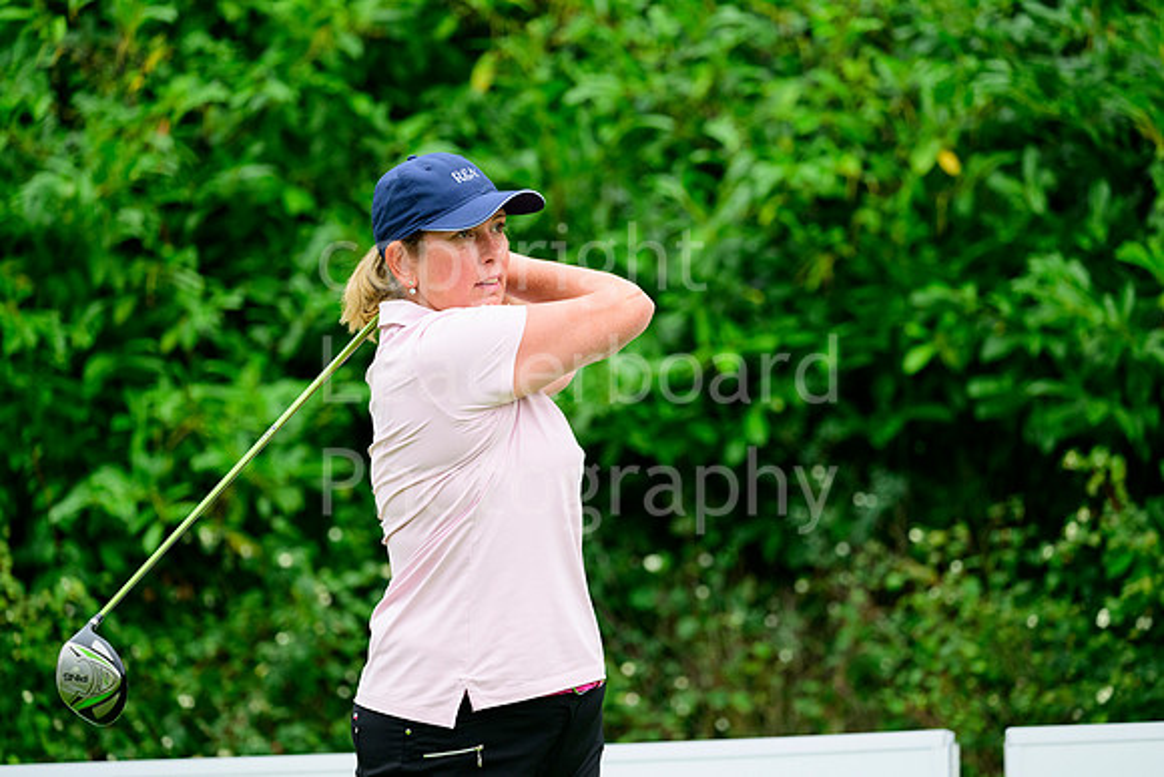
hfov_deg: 8.6
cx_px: 582
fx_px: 7761
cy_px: 388
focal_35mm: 240
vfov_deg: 5.7
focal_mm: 240
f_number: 5
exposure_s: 1/2000
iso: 2000
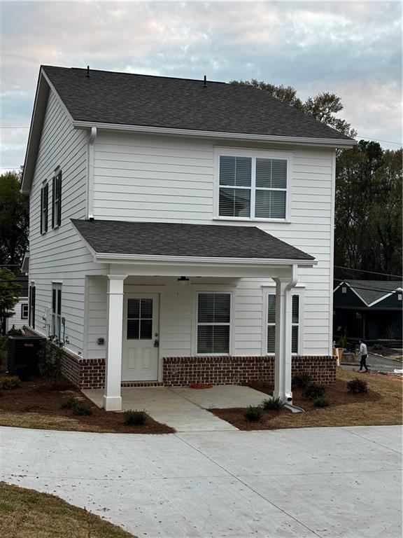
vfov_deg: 36.8
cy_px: 269
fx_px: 807
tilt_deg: +0.2
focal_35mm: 52
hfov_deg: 28.0
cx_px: 202
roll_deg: -1.5
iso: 40
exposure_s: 1/121
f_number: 1.6
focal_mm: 5.96
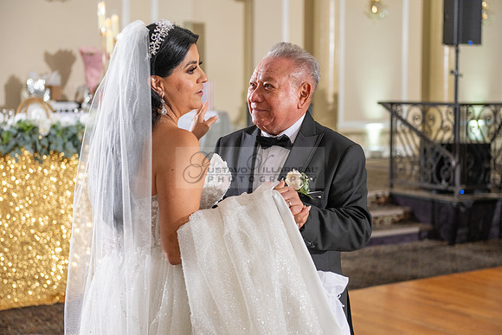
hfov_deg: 28.8
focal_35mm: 70
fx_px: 976
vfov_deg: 19.5
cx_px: 251
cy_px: 168
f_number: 4
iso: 800
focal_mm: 70
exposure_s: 1/160
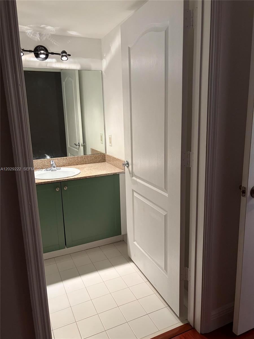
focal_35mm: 26
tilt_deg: -12.1
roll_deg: +1.7
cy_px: 170
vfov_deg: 67.3
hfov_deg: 53.1
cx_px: 127
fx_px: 254
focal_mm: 5.96
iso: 250
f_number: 1.6
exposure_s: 1/60
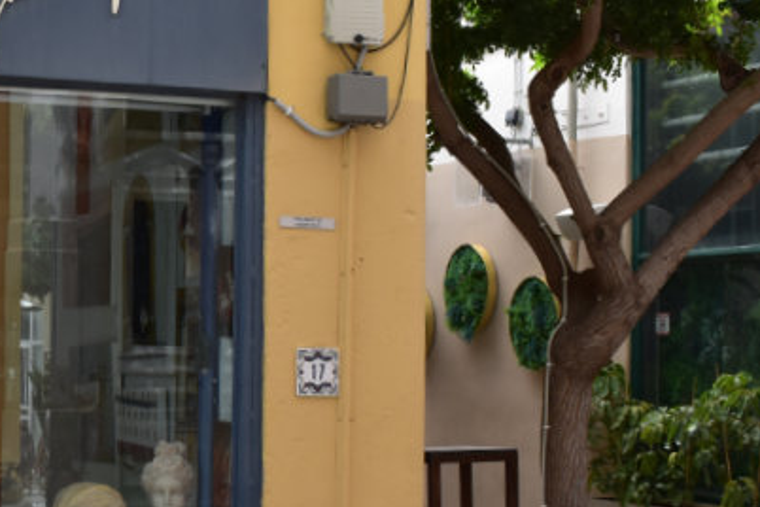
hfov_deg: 23.0
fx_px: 1773
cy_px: 326
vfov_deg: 16.2
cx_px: -43
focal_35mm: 84
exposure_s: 1/250
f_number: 10
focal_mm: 22
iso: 400
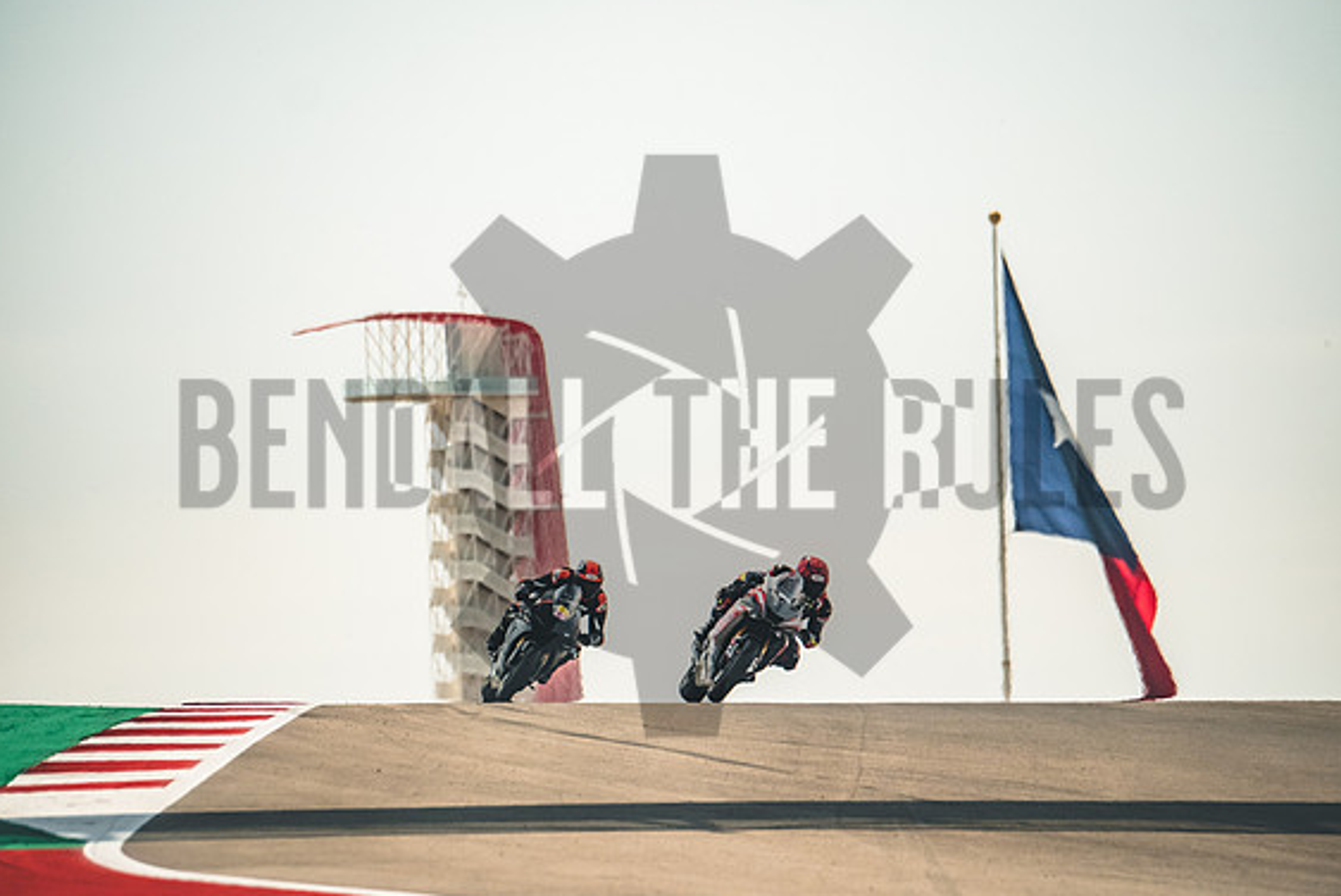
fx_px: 14013
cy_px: 447
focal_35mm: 376
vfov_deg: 3.7
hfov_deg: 5.5
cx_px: 681
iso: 1250
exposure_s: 1/4000
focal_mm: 243.3
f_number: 5
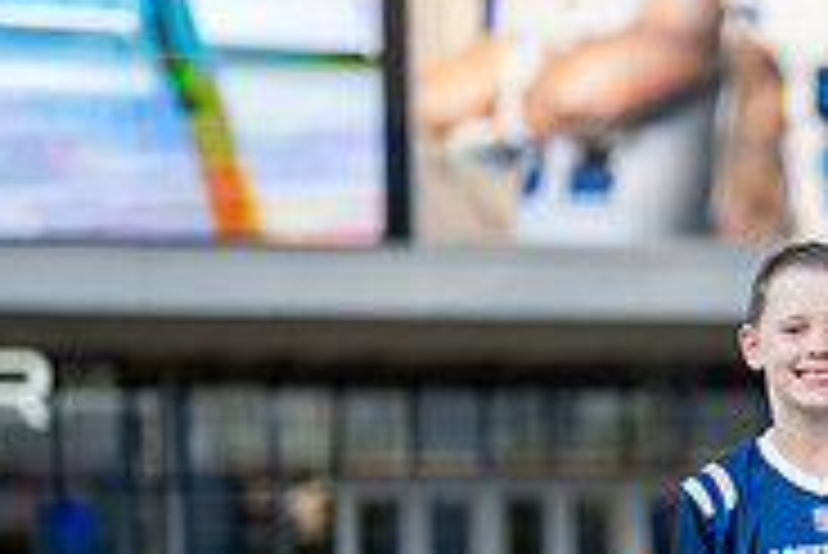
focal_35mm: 179
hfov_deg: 11.1
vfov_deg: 7.7
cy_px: 542
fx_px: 4120
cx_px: 1197
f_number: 1.2
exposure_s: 1/1600
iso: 100
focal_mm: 50
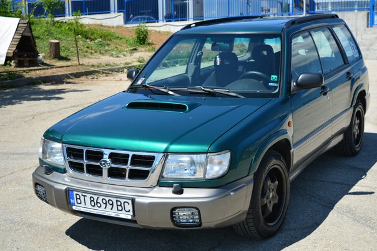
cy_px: 137
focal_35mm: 54
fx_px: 562
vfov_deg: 25.2
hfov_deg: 36.9
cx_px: 230
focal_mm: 27
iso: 100
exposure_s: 1/800
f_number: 4
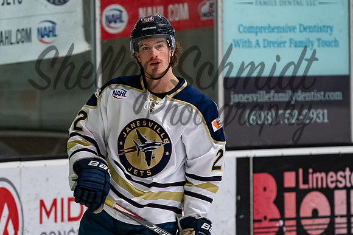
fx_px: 4098
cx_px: 133
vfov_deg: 3.3
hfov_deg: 4.9
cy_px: 85
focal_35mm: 418
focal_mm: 180
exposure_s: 1/800
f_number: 3.2
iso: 2000
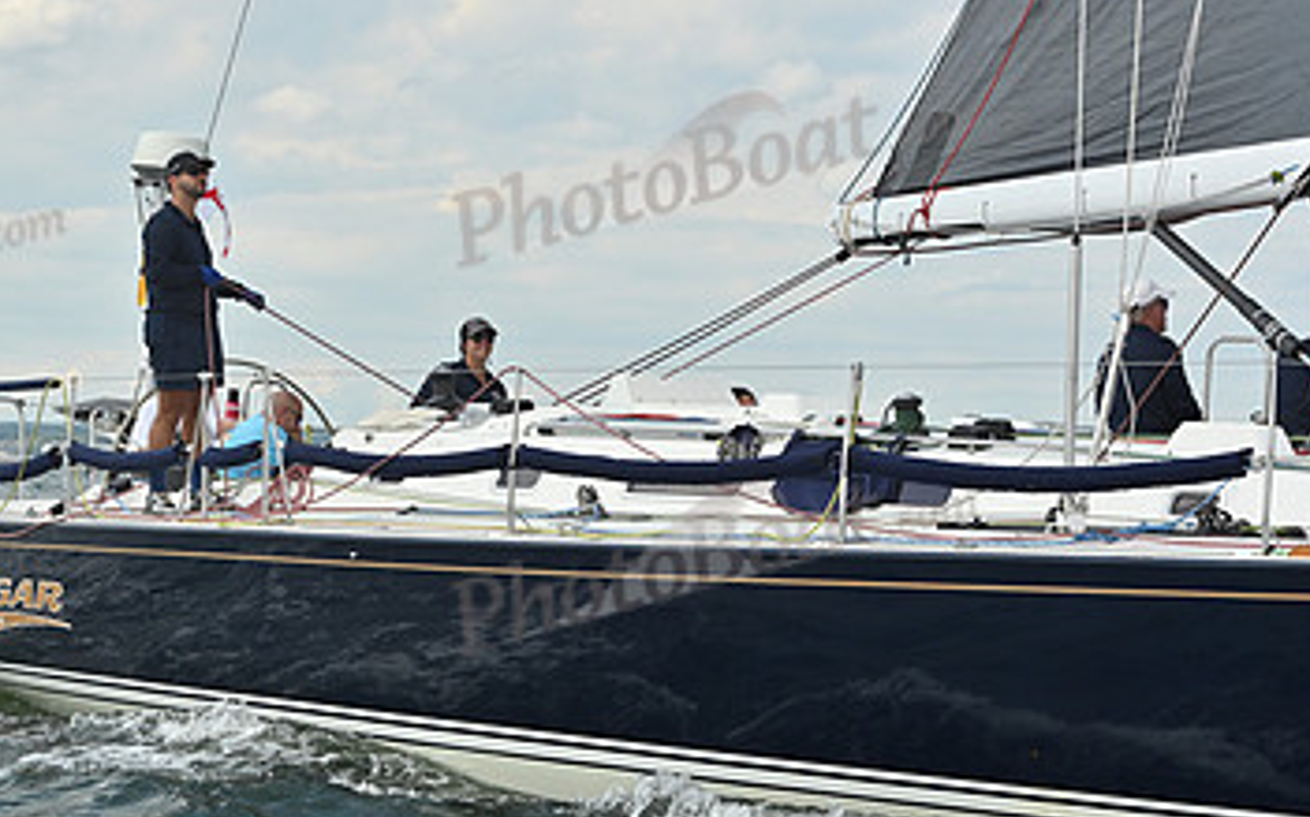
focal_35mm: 118
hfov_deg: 17.5
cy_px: 416
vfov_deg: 11.1
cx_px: 261
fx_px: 4211
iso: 320
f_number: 7.1
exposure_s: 1/1600
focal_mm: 70
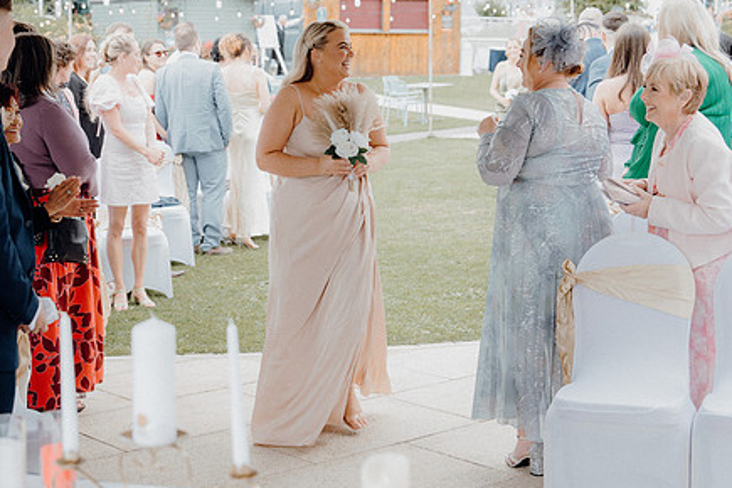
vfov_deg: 21.2
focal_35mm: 64
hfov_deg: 31.3
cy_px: 210
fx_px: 1301
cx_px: 300
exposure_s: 1/200
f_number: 3.5
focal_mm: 48
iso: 125
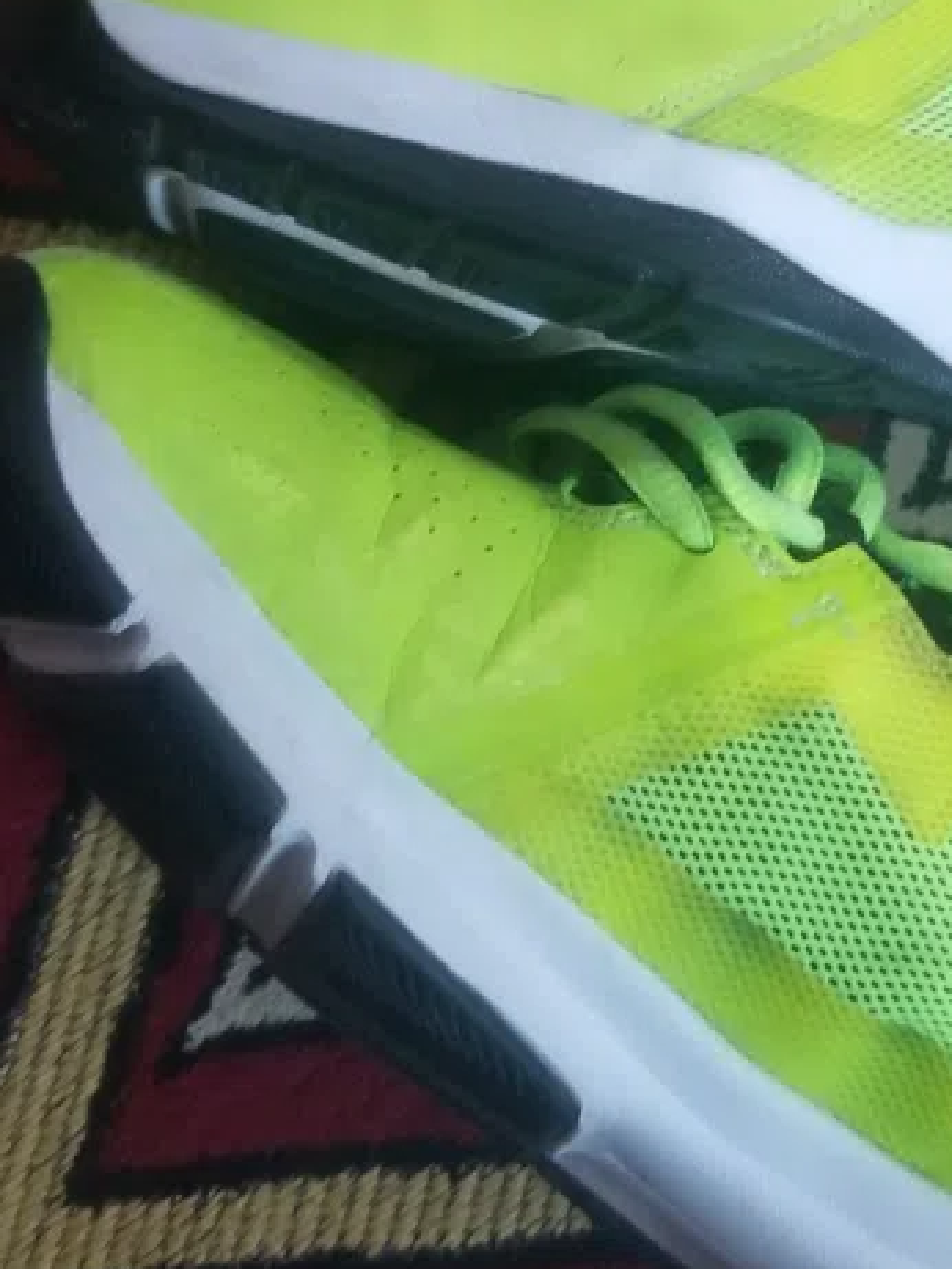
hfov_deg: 19.0
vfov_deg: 24.7
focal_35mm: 77
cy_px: 167
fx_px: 2822
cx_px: 704
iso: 250
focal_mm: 4.25
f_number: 1.7
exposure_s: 1/14
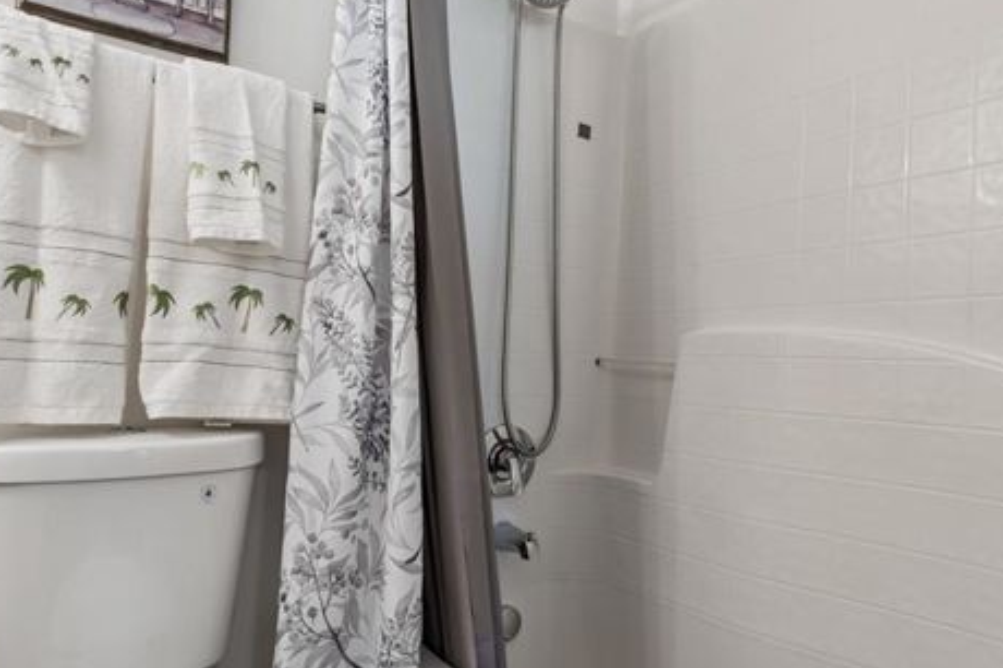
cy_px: 342
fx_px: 640
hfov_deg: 75.8
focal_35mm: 23
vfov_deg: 55.0
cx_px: 566
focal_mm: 10
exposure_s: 1/3.33
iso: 100
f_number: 7.1
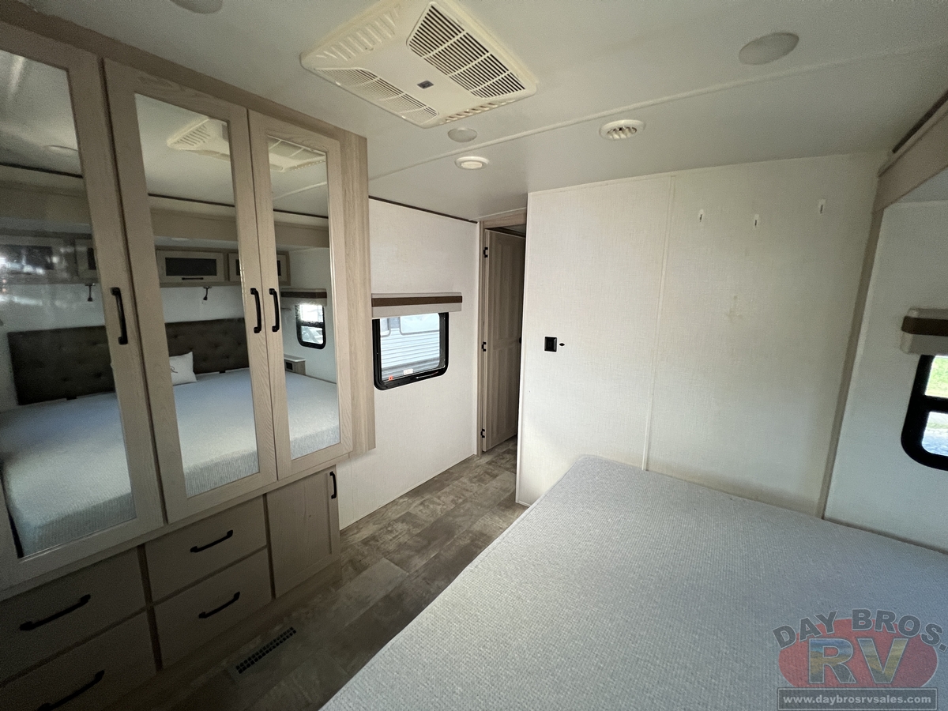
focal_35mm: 13
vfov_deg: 89.9
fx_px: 356
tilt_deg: -10.8
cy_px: 356
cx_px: 474
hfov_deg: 106.2
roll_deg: +1.4
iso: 160
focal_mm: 1.57
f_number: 1.8
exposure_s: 1/99
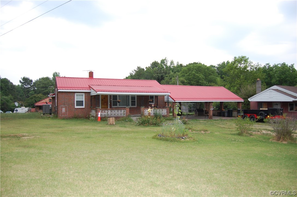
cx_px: 148
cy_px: 98
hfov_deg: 67.4
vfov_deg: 47.8
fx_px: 222
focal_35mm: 27
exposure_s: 1/100
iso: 400
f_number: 3.5
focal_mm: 18
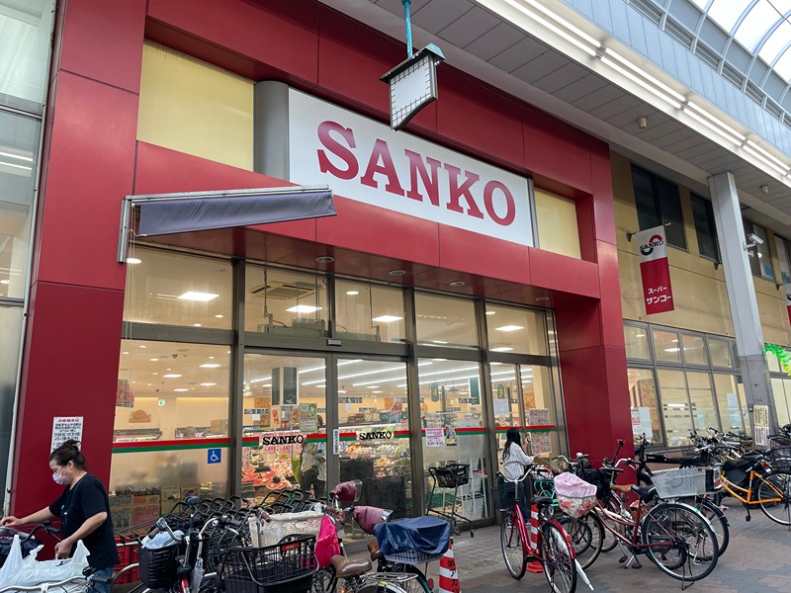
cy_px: 296
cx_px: 396
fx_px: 594
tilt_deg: +12.6
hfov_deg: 67.3
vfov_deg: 53.1
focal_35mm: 26
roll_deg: +2.2
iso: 80
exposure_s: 1/121
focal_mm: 4.2
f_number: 1.6
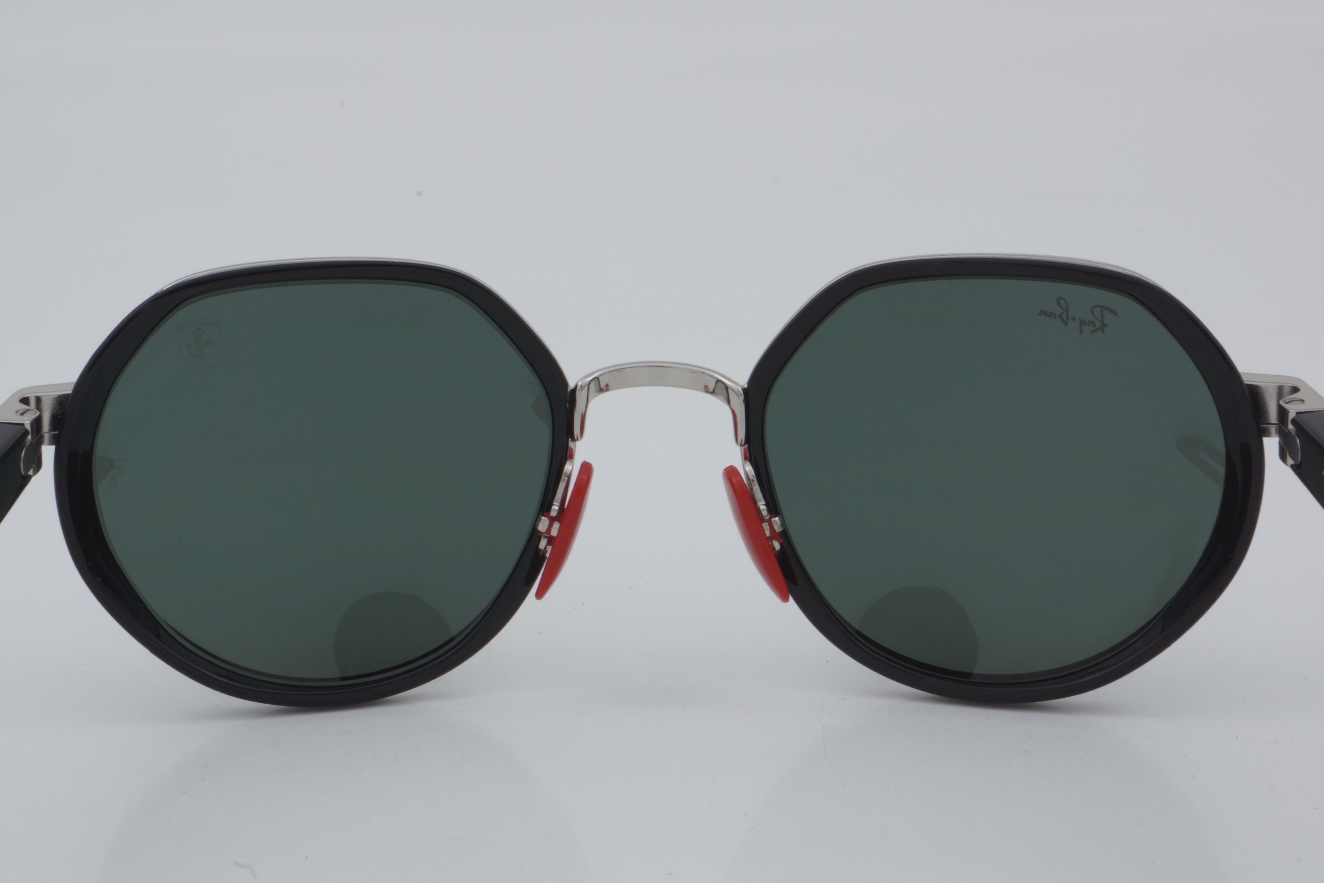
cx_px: 662
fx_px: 3034
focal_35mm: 82
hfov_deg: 24.6
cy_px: 442
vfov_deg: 16.6
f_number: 32
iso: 100
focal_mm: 55
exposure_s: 1/4
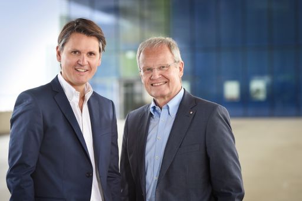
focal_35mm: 125
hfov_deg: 16.4
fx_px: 1048
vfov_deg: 11.0
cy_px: 100
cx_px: 151
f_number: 4.5
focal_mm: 125
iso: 250
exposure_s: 1/200
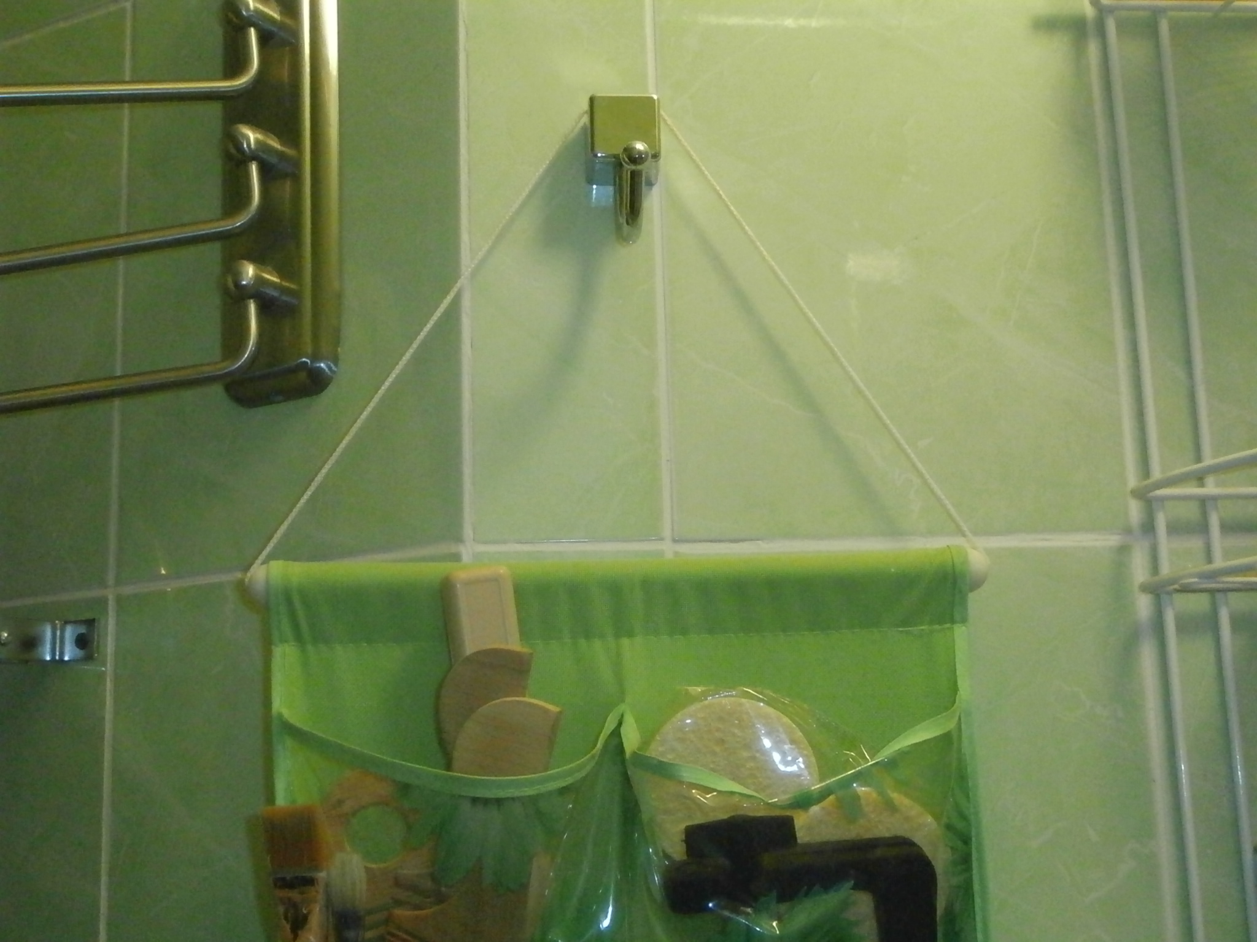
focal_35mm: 47
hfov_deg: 40.4
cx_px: 628
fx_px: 1707
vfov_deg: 30.9
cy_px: 471
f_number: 4.2
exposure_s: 1/50
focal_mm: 8.29
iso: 1600
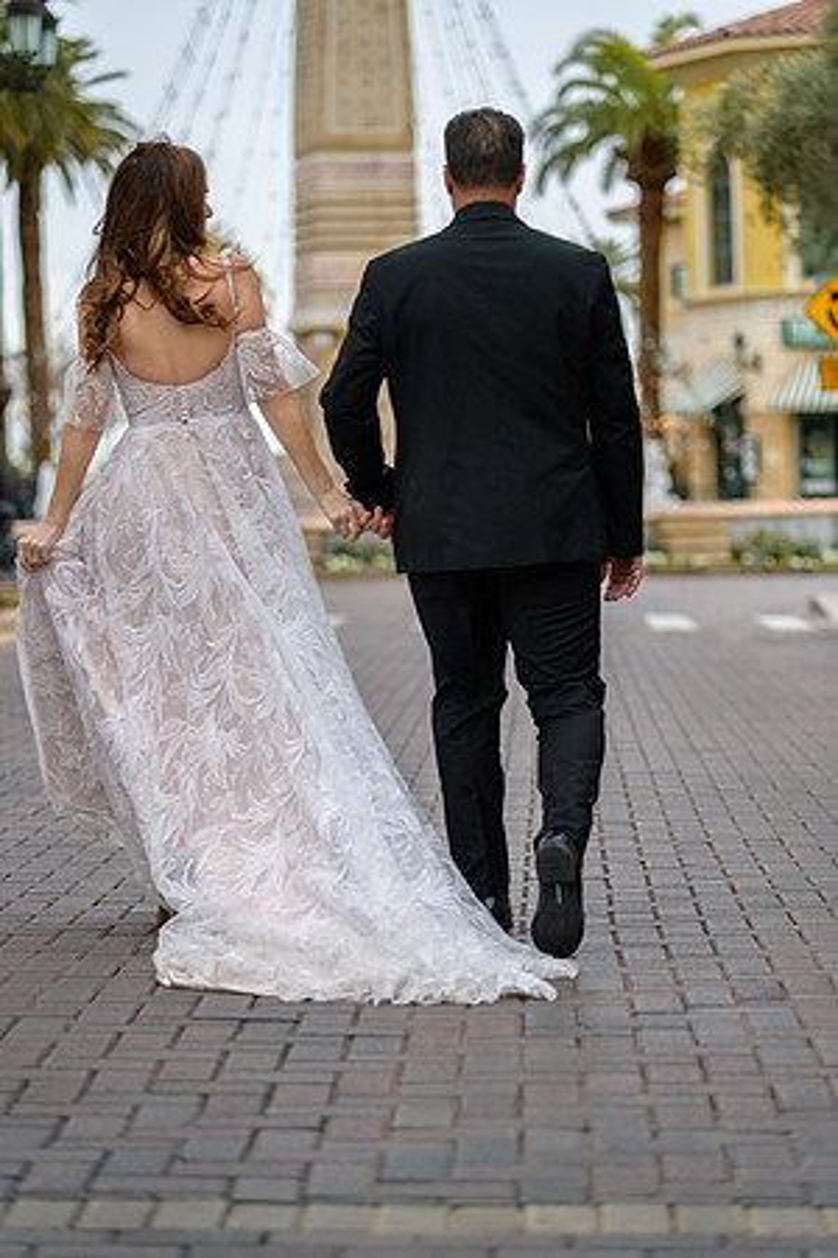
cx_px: 419
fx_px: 3841
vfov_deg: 18.6
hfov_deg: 12.5
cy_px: 629
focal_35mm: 110
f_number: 2.8
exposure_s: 1/3200
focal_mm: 110
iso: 250
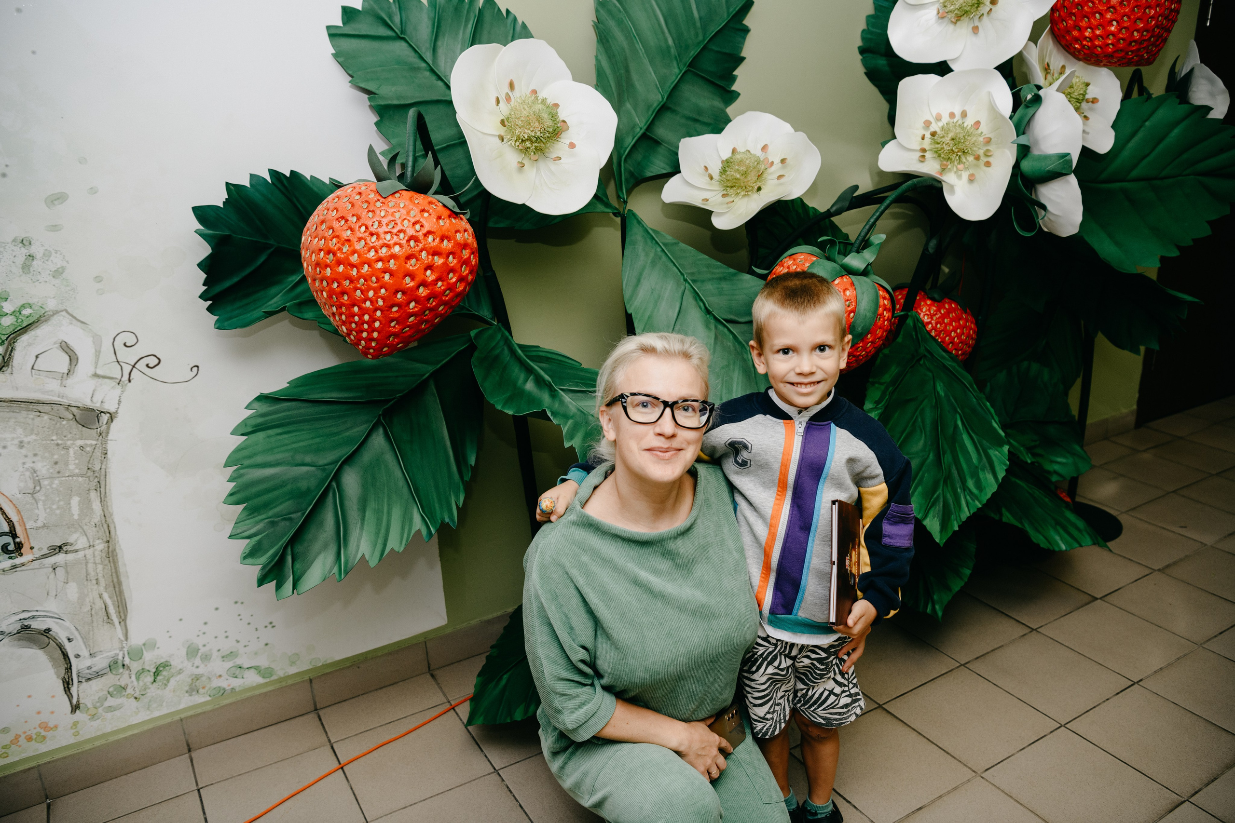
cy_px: 412
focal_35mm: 28
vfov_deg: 46.4
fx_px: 961
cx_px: 618
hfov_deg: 65.5
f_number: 4
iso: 320
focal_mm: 28
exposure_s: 1/160
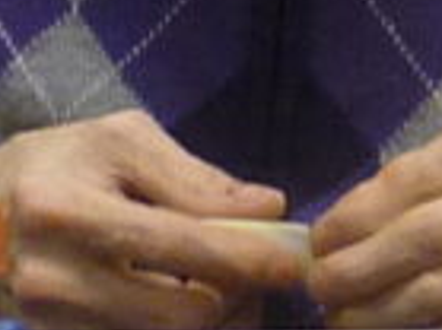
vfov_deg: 2.7
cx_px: 455
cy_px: -127
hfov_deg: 3.6
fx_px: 6940
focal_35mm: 544
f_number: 3
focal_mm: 6.9
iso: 200
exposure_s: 1/40
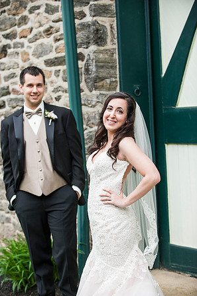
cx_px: 98
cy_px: 149
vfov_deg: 21.2
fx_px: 787
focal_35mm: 96
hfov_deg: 14.3
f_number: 4
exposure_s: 1/2000
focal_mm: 95
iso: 800
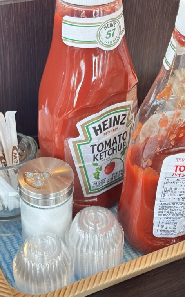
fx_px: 557
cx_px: 94
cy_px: 149
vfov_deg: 29.8
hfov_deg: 18.9
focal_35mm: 69
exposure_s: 1/60
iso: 200
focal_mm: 6.86
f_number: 1.78
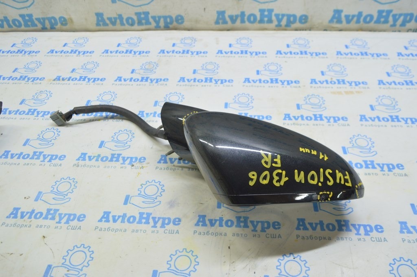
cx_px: 208
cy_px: 138
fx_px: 347
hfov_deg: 62.0
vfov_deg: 43.5
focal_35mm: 30
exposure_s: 1/20
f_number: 5.6
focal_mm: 20
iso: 400
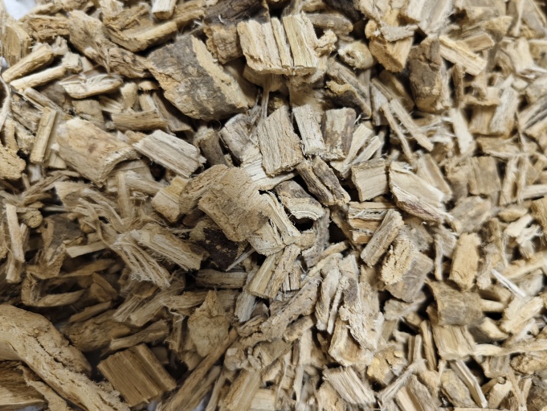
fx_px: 427
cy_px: 192
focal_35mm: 27
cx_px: 287
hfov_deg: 65.3
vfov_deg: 51.3
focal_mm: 5.56
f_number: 1.88
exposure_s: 1/50
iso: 616
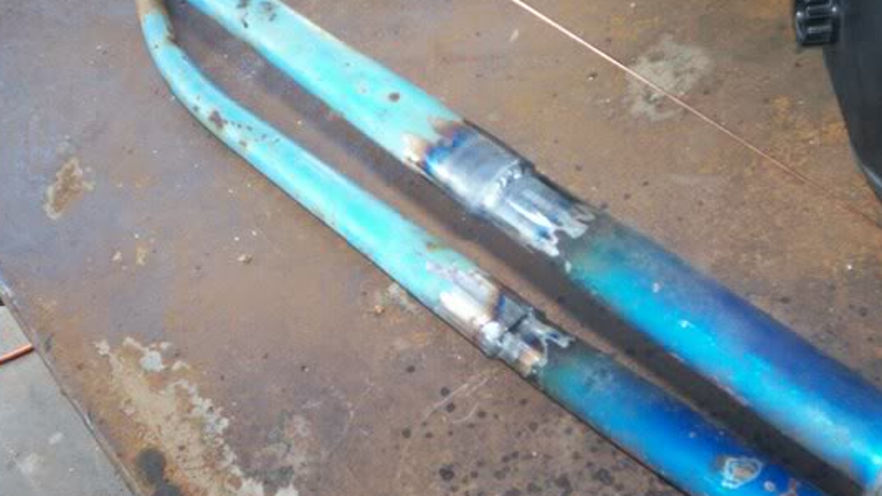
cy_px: 253
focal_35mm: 47
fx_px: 1099
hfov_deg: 43.6
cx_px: 505
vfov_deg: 25.4
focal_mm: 5.9
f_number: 4.5
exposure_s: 1/64
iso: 140
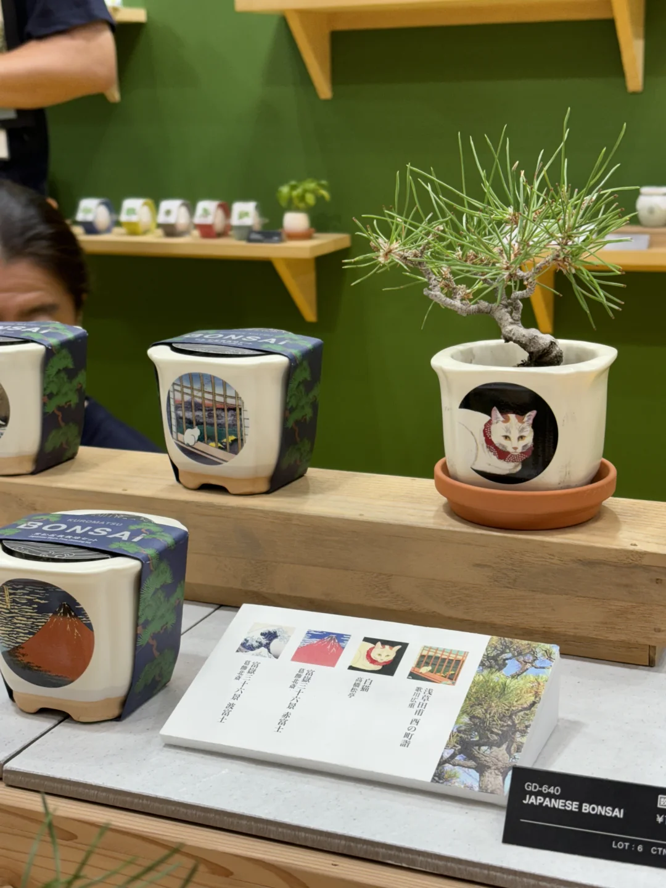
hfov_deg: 28.0
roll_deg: +1.0
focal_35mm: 52
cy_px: 444
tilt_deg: -13.2
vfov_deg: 36.8
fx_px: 1334
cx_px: 333
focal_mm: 5.96
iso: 25
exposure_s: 1/50
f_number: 1.6
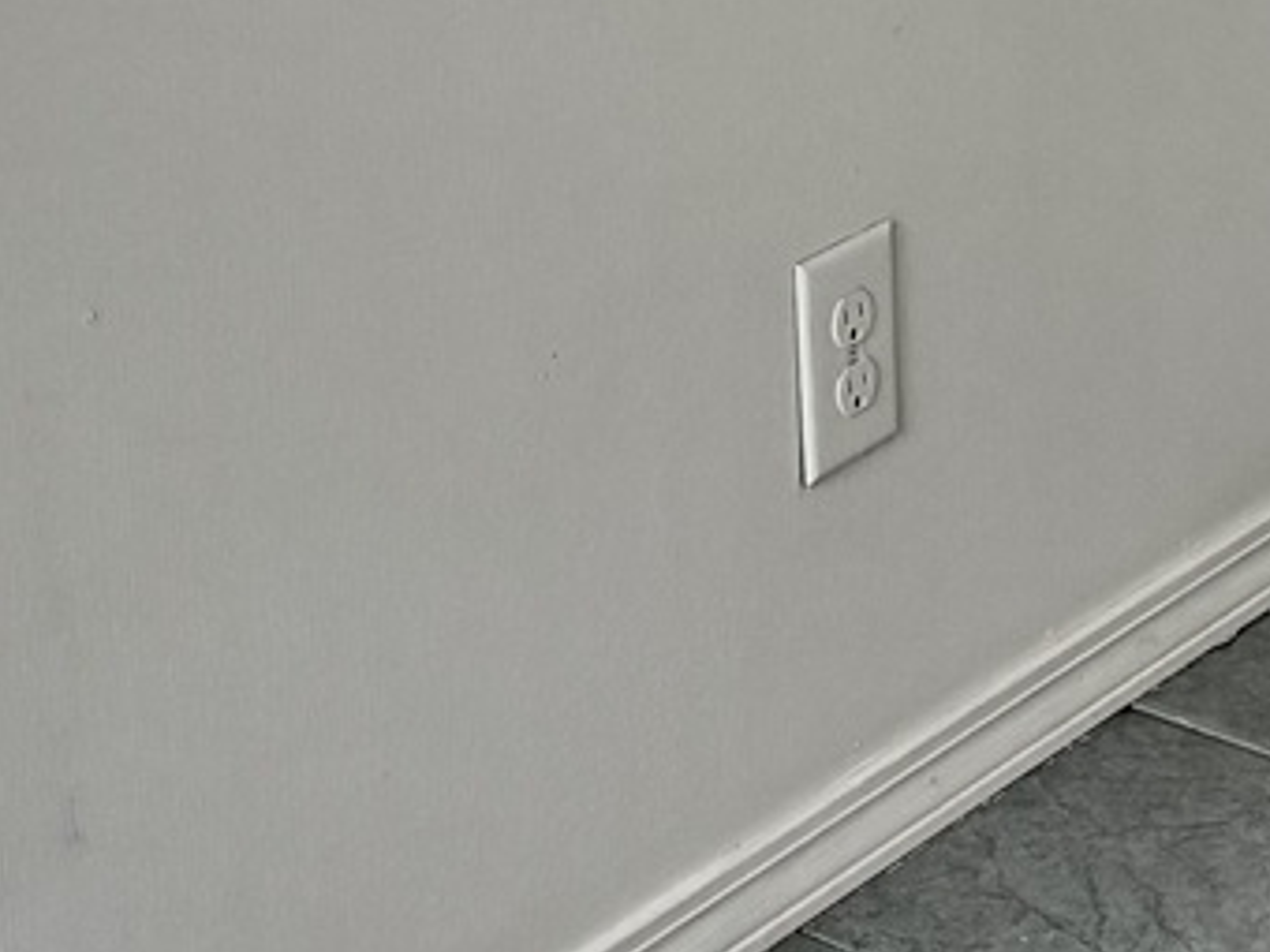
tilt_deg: -6.7
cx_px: 1072
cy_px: -851
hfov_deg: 17.7
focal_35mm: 110
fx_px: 4036
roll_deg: +0.9
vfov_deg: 12.2
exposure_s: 1/60
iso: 160
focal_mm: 5.96
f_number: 1.6
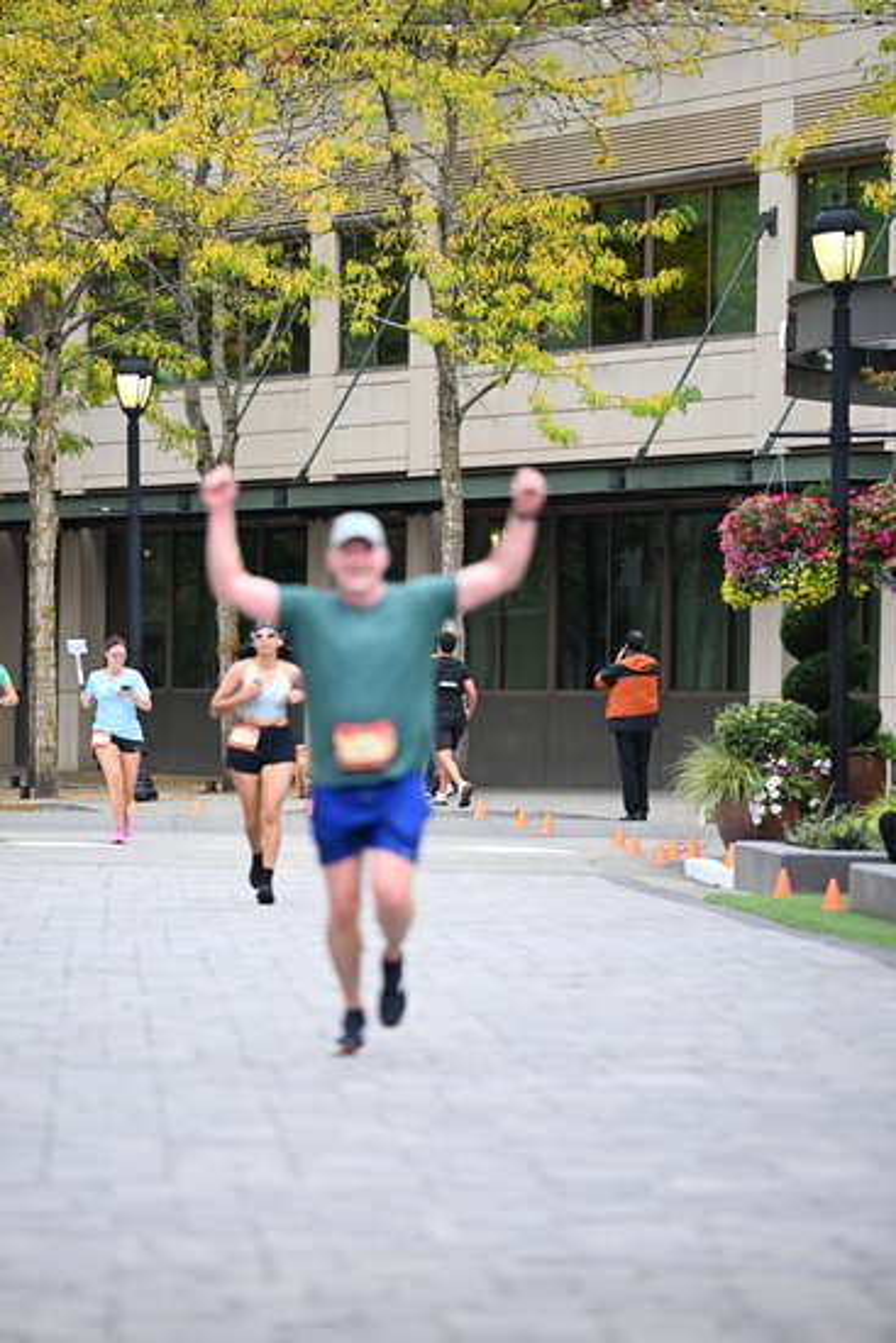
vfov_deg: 10.3
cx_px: 448
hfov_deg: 6.9
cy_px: 672
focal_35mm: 200
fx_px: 7461
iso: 640
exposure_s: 1/1600
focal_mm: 200
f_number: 2.8
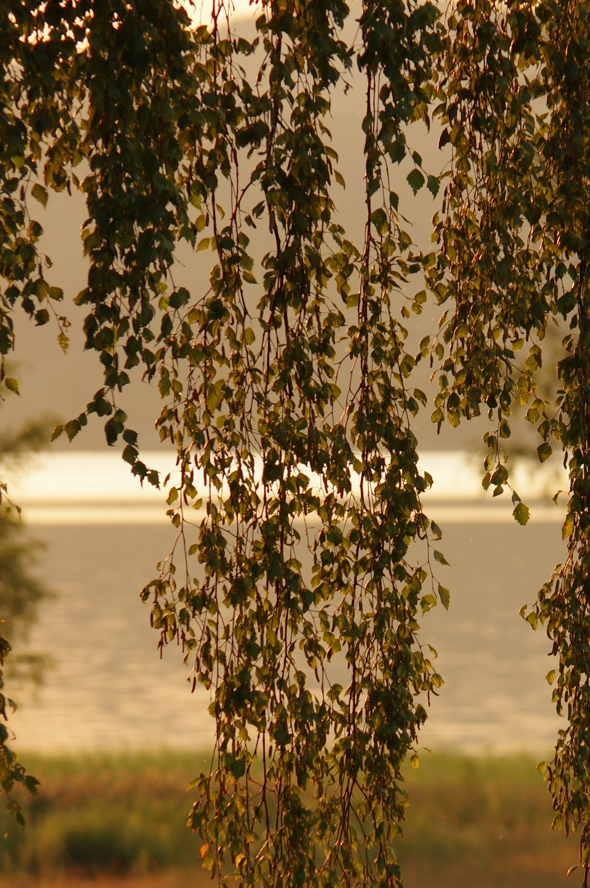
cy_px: 434
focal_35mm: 463
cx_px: 583
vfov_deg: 4.5
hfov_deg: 3.0
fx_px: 11404
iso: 200
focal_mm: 135
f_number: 5.6
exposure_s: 1/200
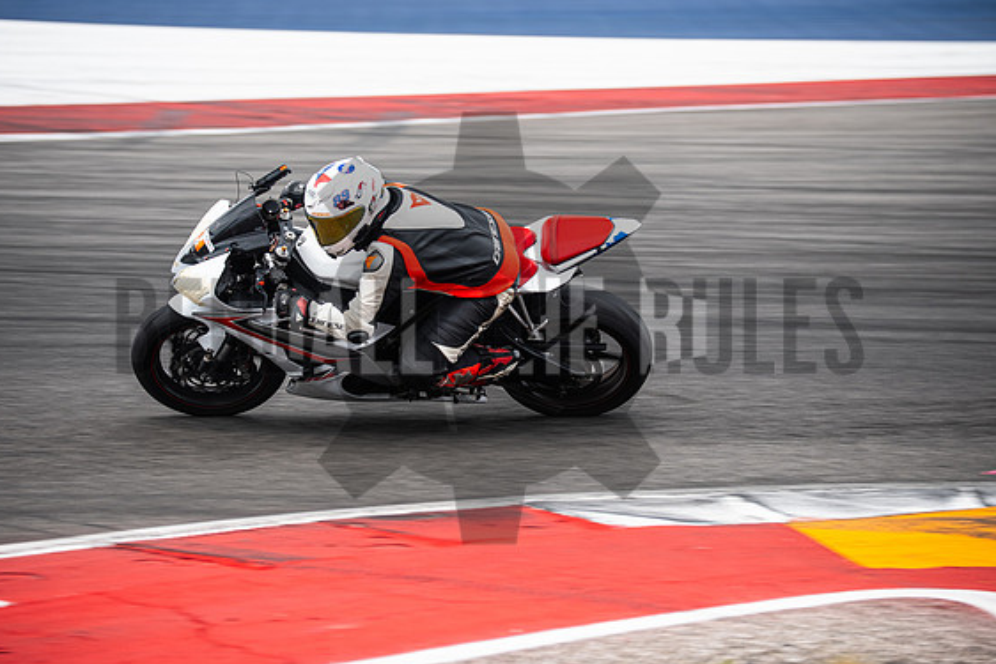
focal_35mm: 192
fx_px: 5313
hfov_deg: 10.7
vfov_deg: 7.2
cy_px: 328
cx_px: 489
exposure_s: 1/250
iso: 160
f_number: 3.6
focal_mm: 124.3
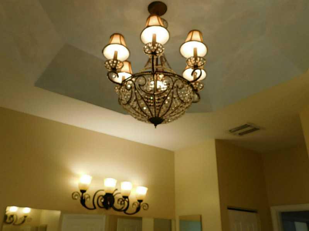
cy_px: 116
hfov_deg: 60.0
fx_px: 268
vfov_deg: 46.8
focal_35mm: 30
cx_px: 154
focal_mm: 5.3
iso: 125
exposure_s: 1/100
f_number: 3.2
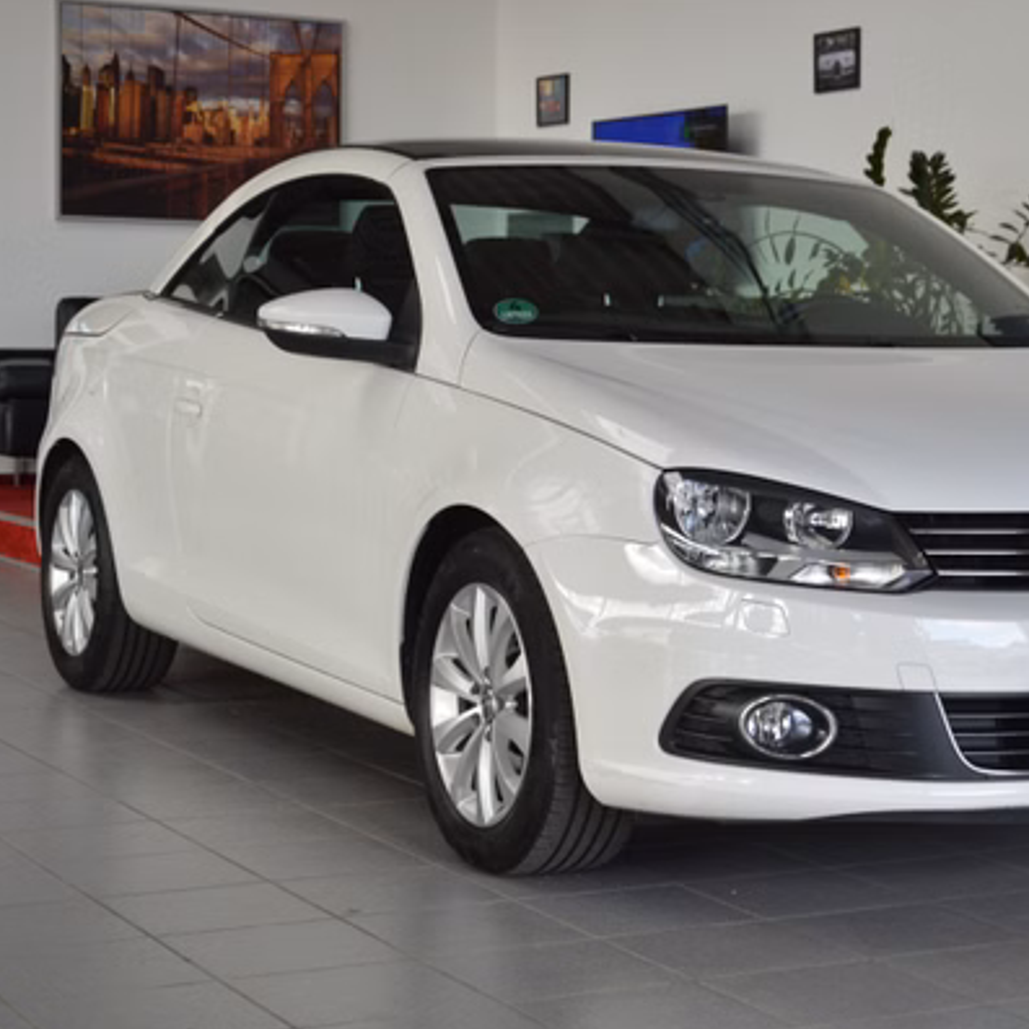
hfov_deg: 22.1
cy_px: 524
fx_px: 2623
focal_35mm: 78
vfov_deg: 22.2
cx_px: 726
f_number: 5
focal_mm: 38
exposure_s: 1/100
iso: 400
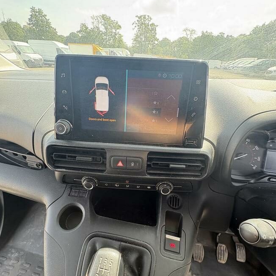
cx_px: 135
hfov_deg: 84.0
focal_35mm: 17
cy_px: 143
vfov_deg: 83.9
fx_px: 153
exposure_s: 1/99
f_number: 2.2
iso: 125
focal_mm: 2.22
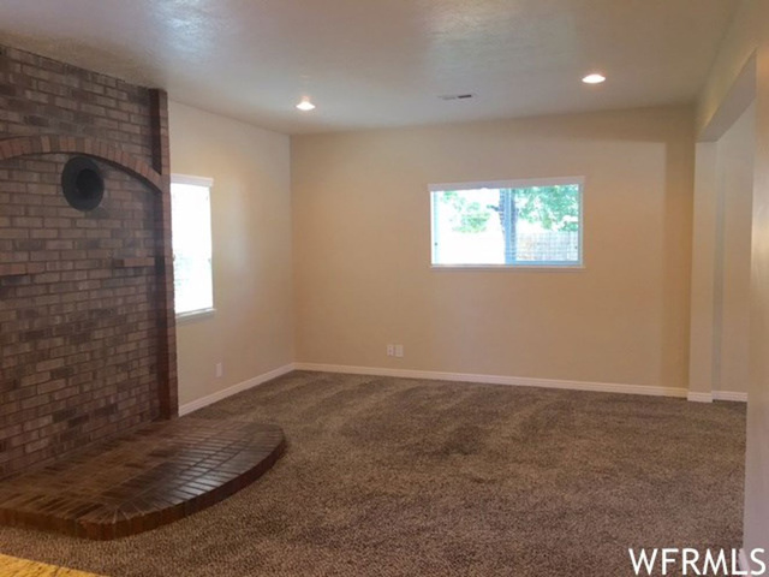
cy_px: 288
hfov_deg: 61.7
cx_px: 384
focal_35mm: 29
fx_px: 644
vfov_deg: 48.2
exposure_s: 1/15
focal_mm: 4.15
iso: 40
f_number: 2.2
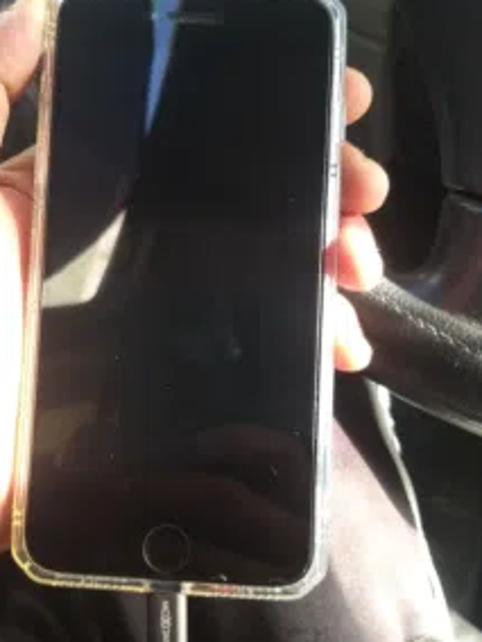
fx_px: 705
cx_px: 220
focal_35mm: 38
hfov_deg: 37.7
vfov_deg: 49.0
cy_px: 310
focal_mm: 3.93
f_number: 1.7
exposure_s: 1/100
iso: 50
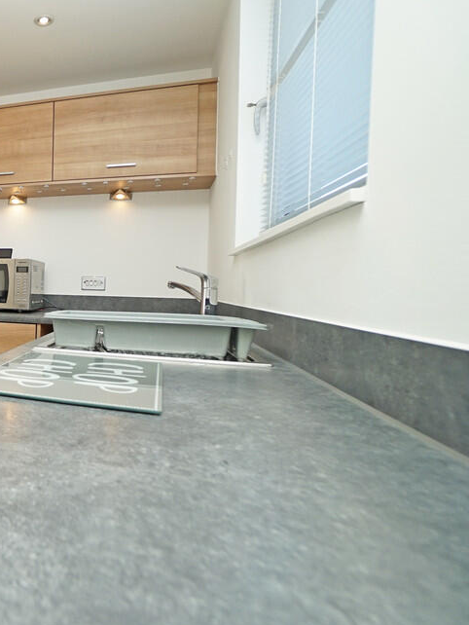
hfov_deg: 47.4
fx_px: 415
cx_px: -14
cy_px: 308
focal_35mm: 23
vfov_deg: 73.9
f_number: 4
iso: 320
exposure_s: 1/160
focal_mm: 10
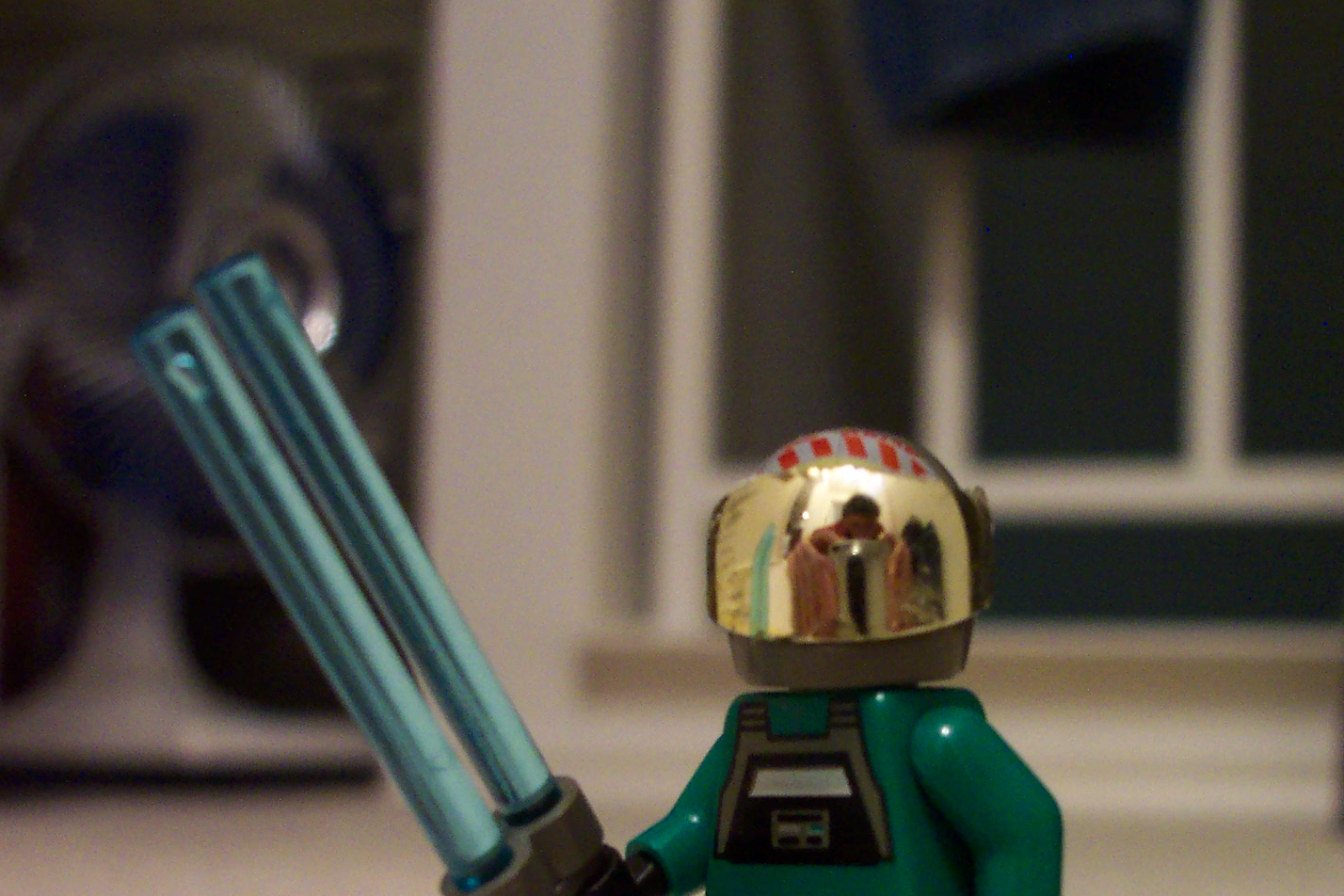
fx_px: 2240
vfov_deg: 22.3
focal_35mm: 60
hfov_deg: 33.3
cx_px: 776
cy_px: 712
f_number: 2.8
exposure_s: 1/8
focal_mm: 7.5
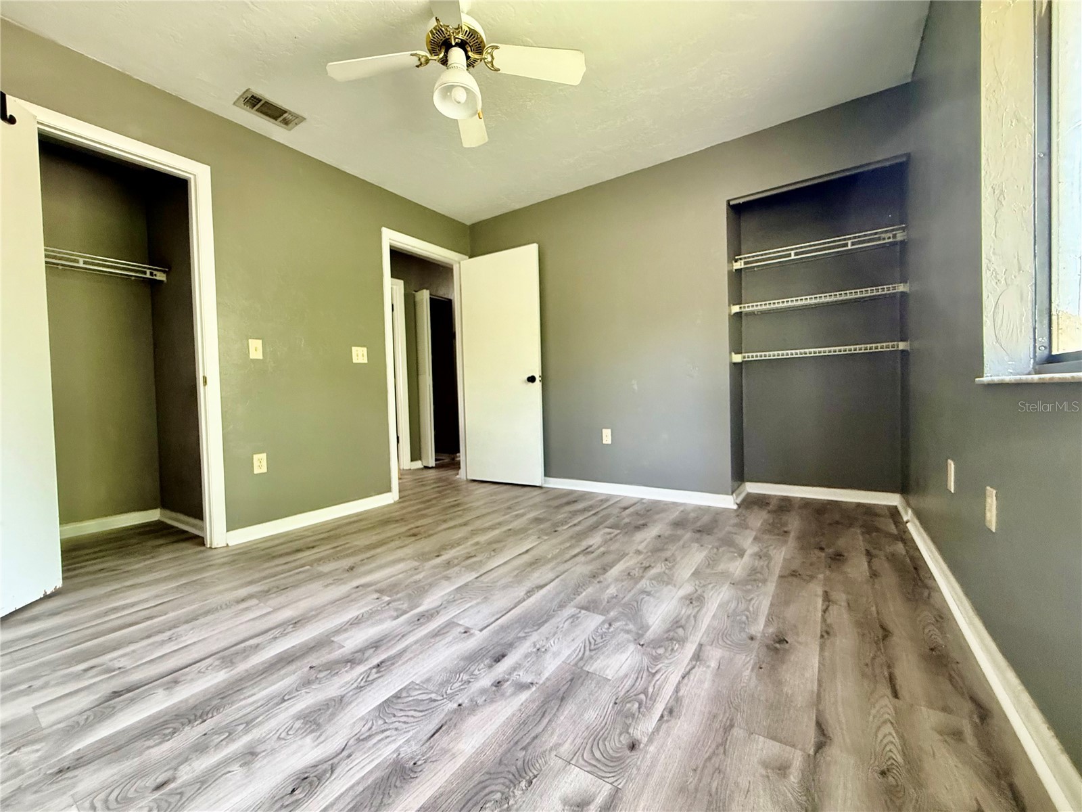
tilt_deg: -0.9
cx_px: 541
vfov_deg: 85.7
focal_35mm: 14
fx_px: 438
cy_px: 406
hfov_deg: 102.1
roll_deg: +1.1
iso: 500
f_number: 2.2
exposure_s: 1/60
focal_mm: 2.22
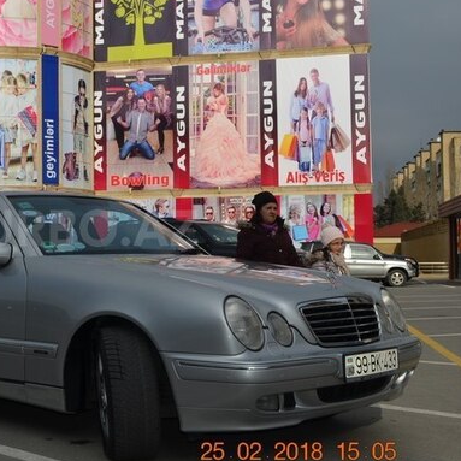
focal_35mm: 57
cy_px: 228
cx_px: 75
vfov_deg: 30.0
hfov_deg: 29.2
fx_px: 859
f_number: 11
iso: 100
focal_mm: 26
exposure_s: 1/200
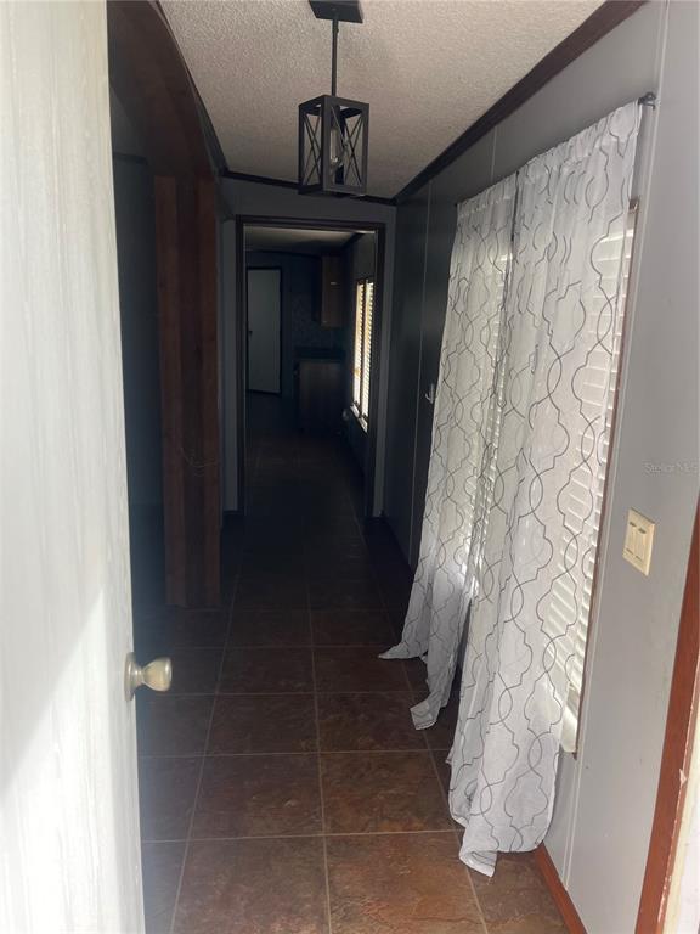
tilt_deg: -12.8
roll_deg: -1.4
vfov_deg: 67.3
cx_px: 350
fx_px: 701
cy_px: 467
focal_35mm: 26
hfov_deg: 53.1
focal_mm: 5.1
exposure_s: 1/340
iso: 50
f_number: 1.6
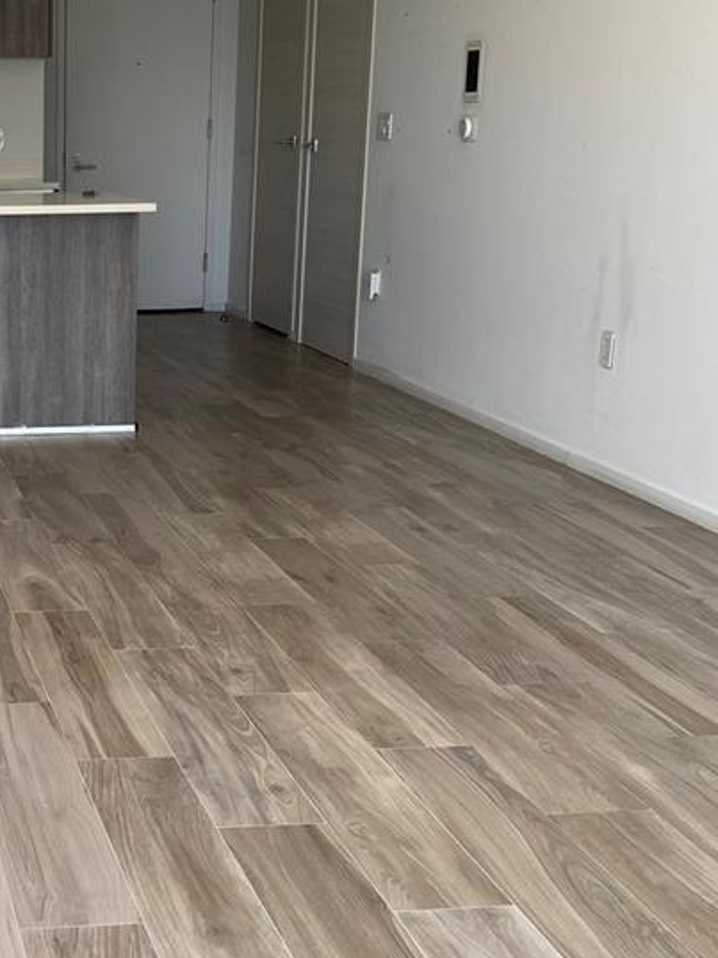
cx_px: -45
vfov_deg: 33.2
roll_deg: +0.2
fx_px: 1605
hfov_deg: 23.8
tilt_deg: -13.7
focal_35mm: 58
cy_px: 524
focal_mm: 4.25
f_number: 1.8
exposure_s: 1/122
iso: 40
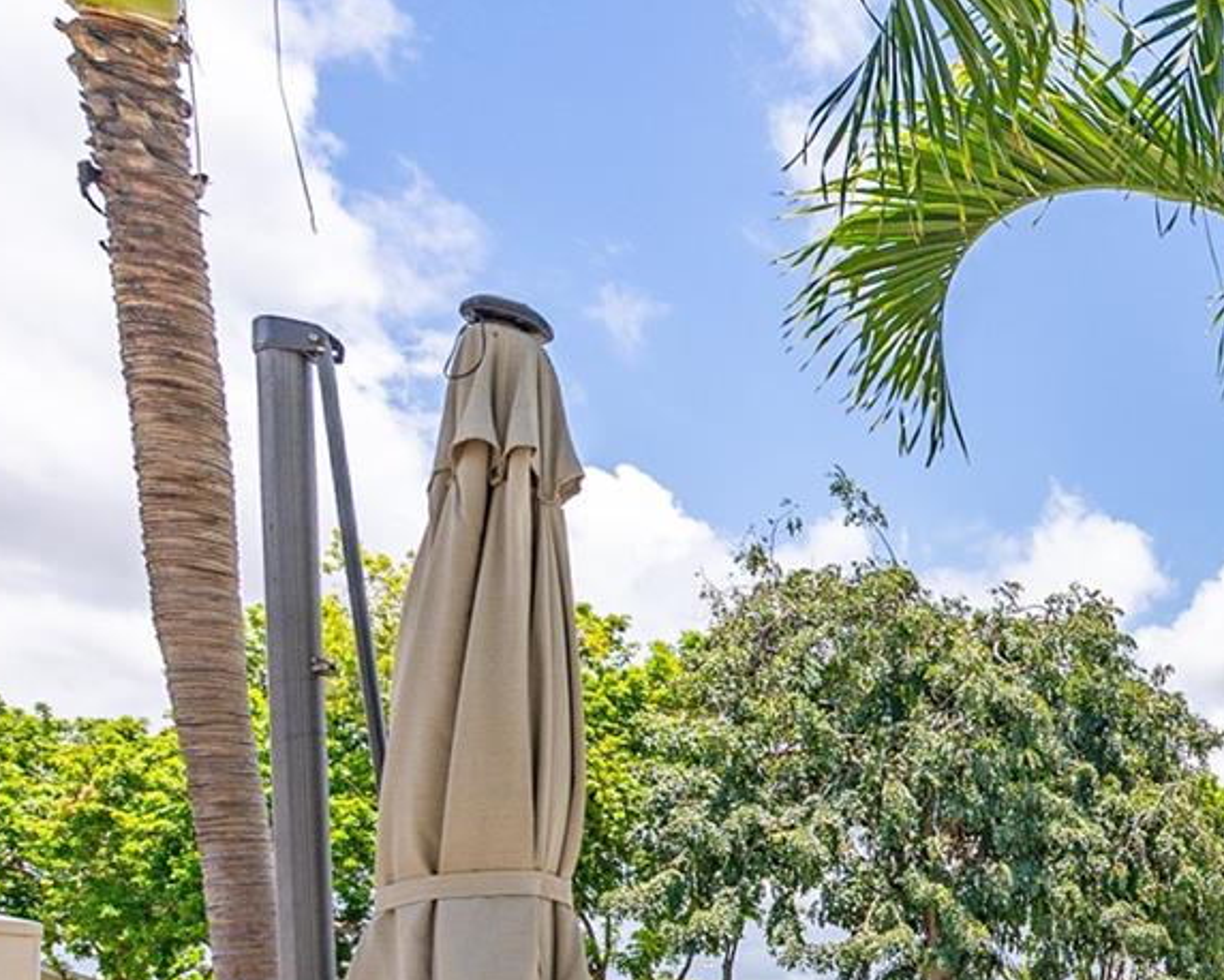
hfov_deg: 31.7
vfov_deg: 31.3
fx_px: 1522
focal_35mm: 42
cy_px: 1104
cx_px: 1650
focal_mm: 16
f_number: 6.3
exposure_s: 1/800
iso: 320
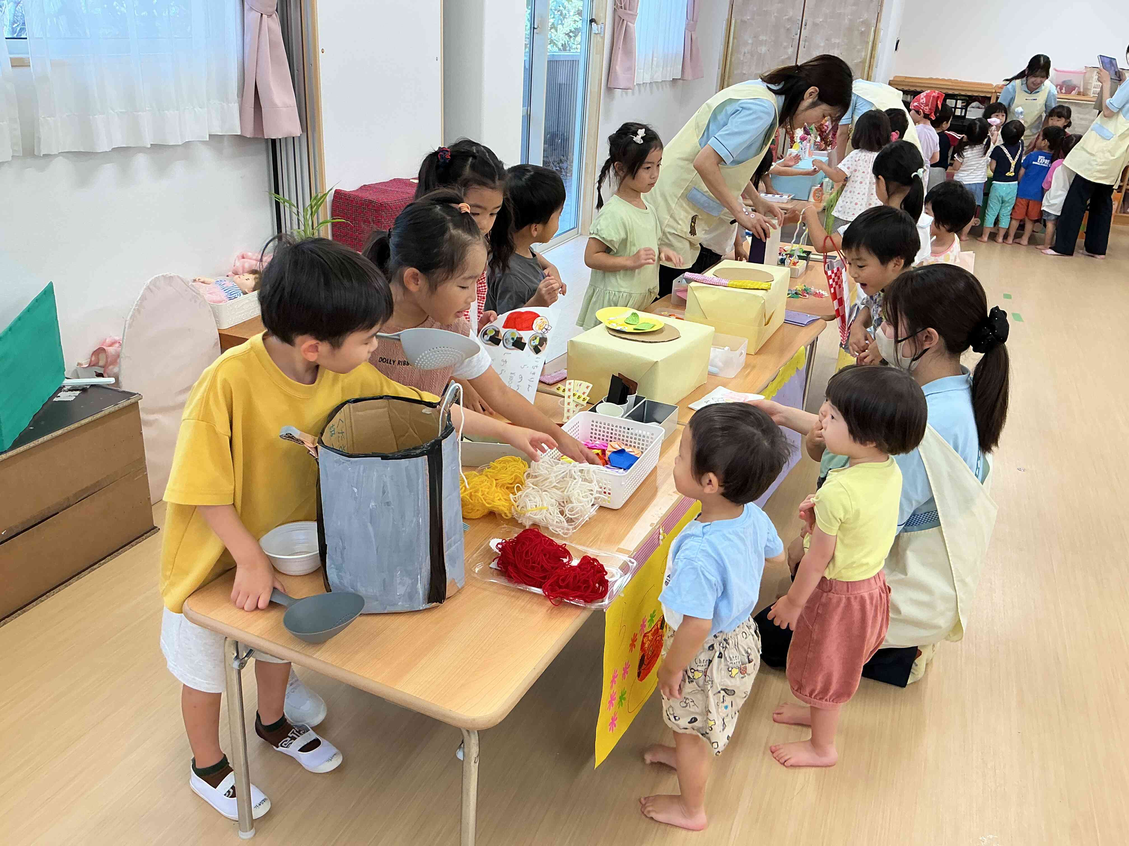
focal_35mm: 29
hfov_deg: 61.7
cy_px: 423
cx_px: 564
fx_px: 946
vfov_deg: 48.2
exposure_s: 1/60
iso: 40
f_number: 1.8
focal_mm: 3
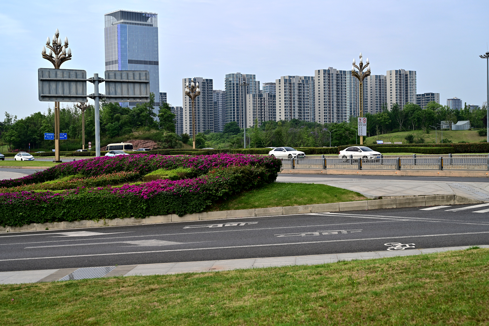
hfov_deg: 36.9
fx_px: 733
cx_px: 244
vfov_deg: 25.1
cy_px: 163
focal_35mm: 54
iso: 220
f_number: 8
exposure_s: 1/250
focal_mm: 54
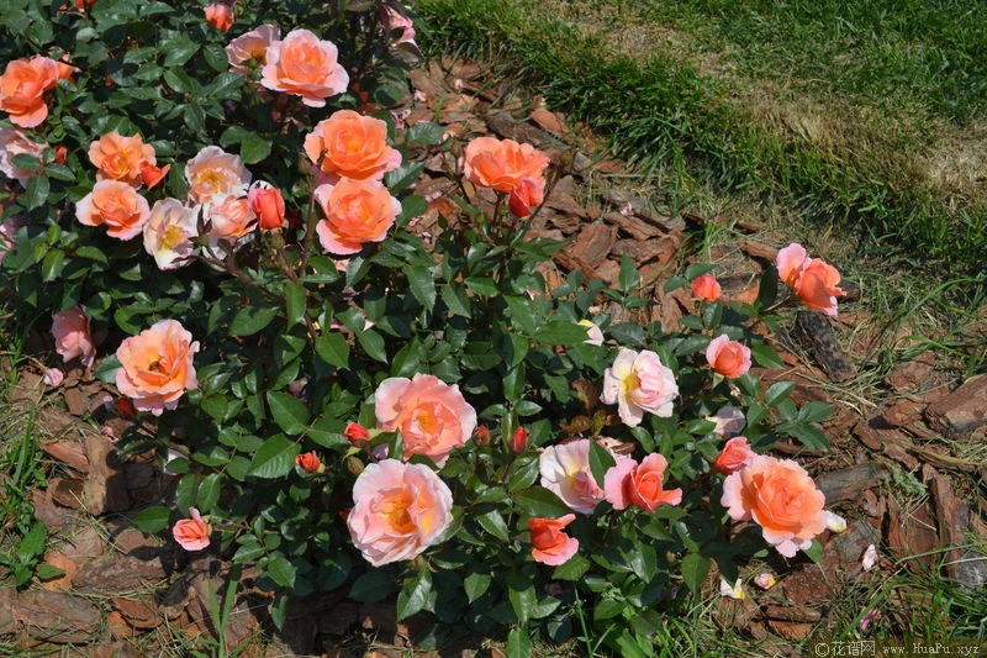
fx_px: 1192
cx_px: 494
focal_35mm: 44
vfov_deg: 30.8
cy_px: 329
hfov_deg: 45.0
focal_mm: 29
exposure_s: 1/320
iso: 100
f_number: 9
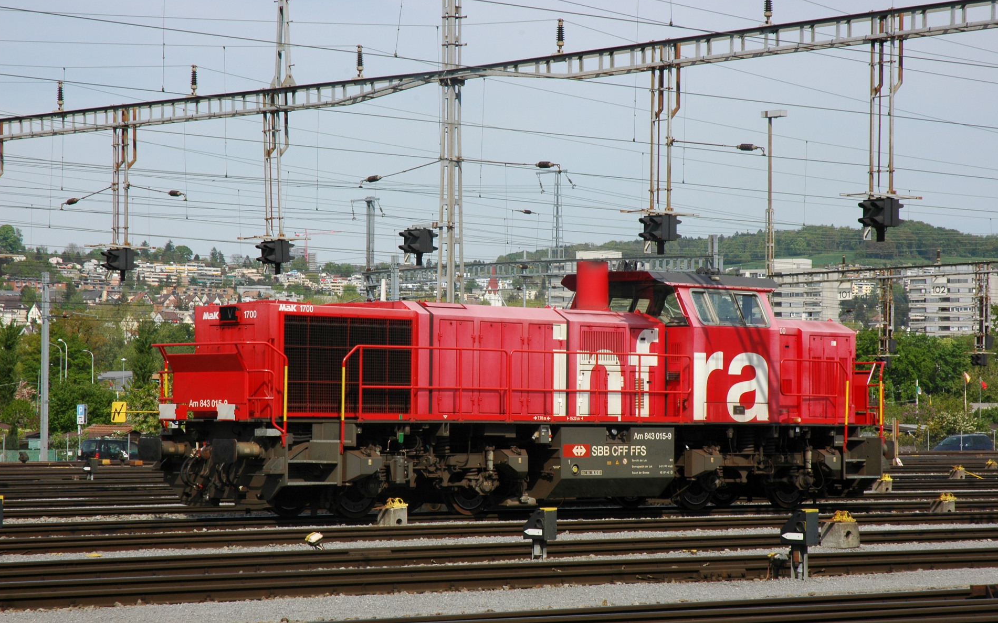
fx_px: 2937
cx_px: 497
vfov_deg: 12.1
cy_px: 320
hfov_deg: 19.3
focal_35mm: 108
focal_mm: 70
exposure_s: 1/125
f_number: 16
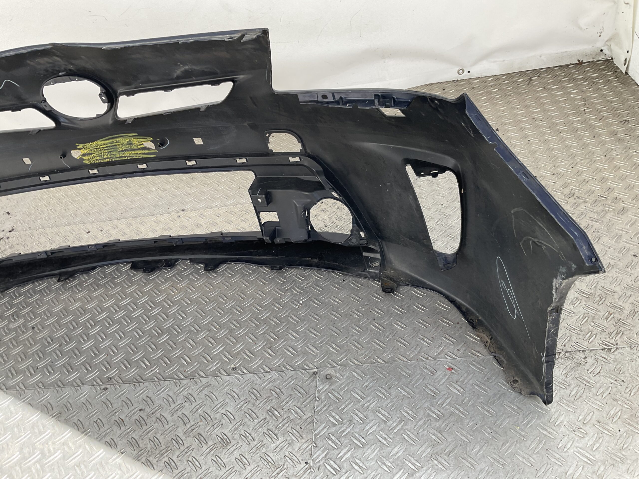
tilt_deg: -37.5
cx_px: 320
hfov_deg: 61.7
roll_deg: +12.6
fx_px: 535
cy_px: 240
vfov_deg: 48.2
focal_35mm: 29
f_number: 1.8
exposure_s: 1/106
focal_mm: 3
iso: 16
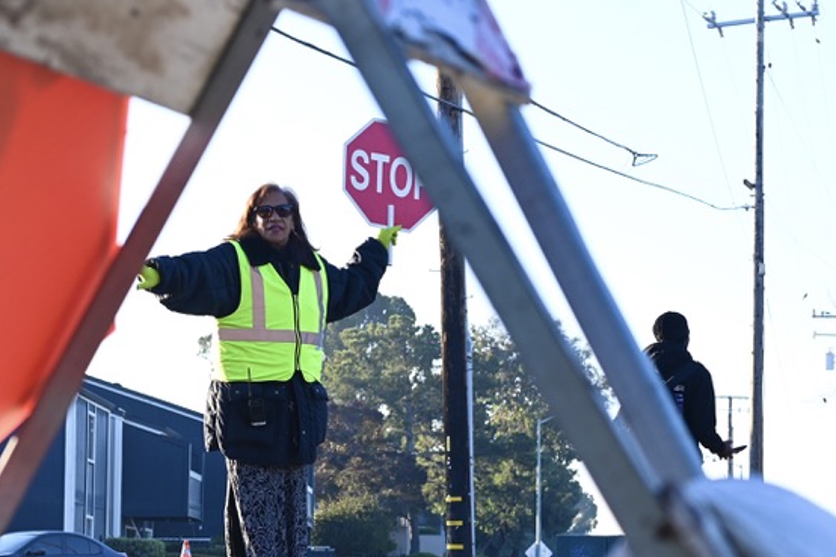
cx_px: 269
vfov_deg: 13.9
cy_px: 362
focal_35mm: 98
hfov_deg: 20.7
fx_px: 2275
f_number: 4.8
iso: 280
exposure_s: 1/350
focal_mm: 50
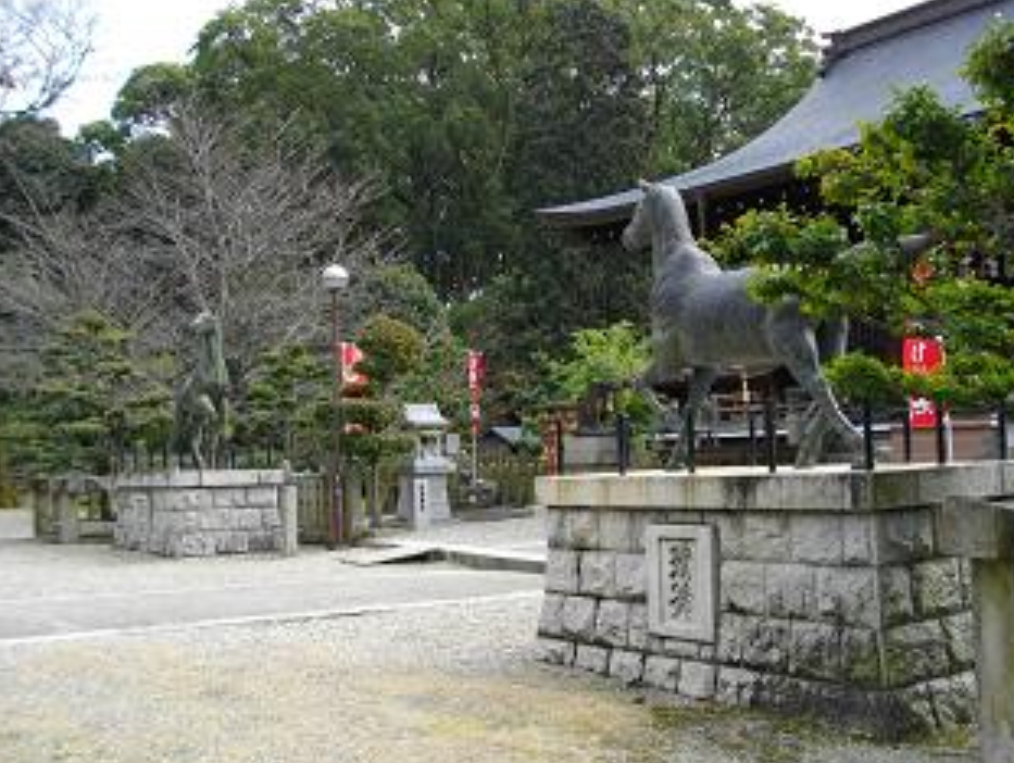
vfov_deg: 36.0
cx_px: 598
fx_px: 1173
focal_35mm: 40
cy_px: 336
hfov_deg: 46.5
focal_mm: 5.7
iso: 100
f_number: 2.9
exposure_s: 1/400
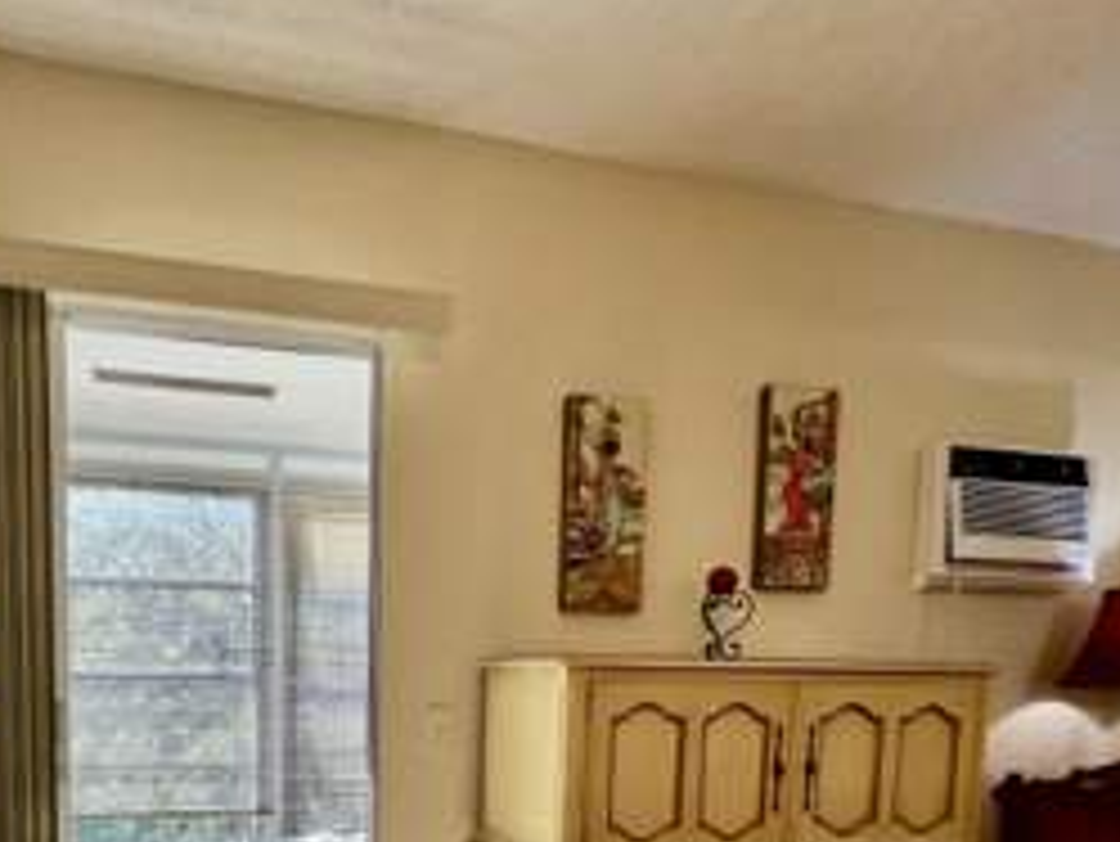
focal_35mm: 25
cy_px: 754
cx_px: 369
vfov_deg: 49.1
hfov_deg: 67.4
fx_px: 809
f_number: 1.8
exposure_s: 1/145
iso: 32
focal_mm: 1.57
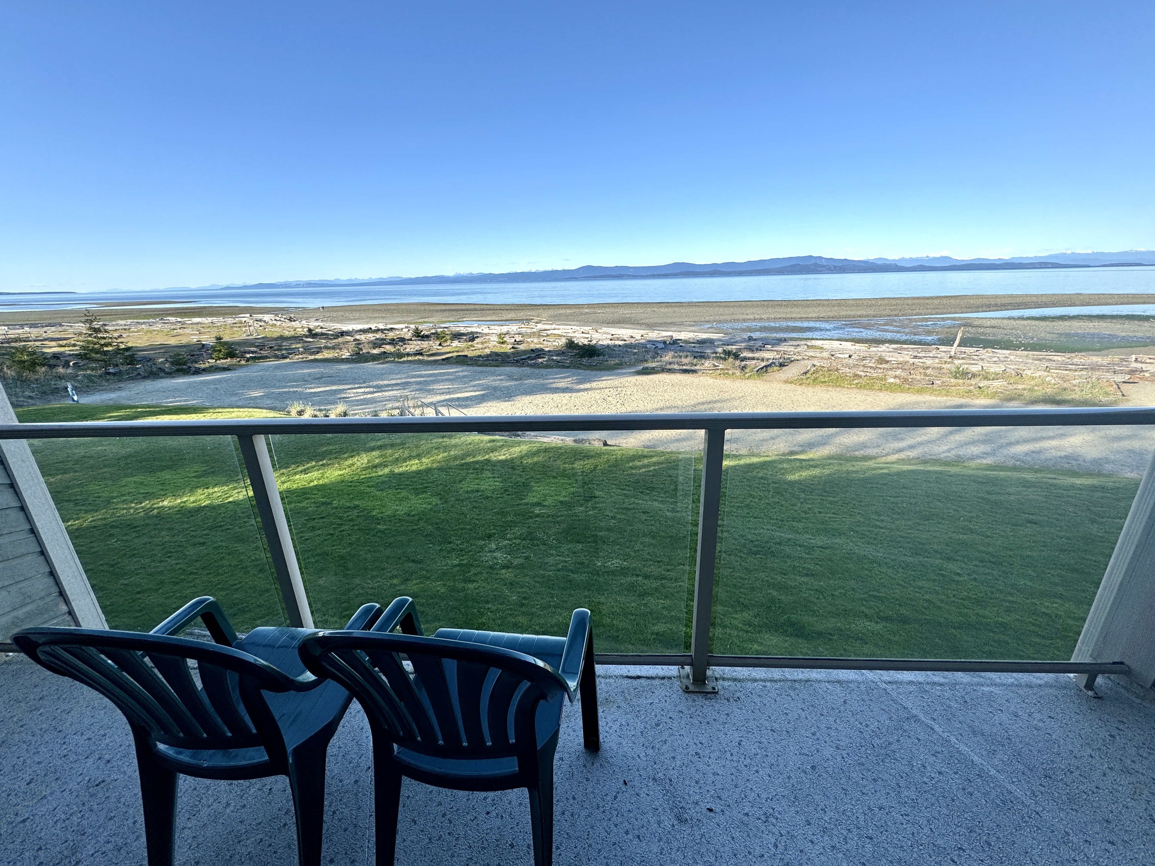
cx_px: 578
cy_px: 433
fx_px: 467
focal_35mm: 14
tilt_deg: -18.8
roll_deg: +1.4
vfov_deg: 85.7
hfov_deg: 102.1
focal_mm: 2.22
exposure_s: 1/821
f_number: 2.2
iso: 50
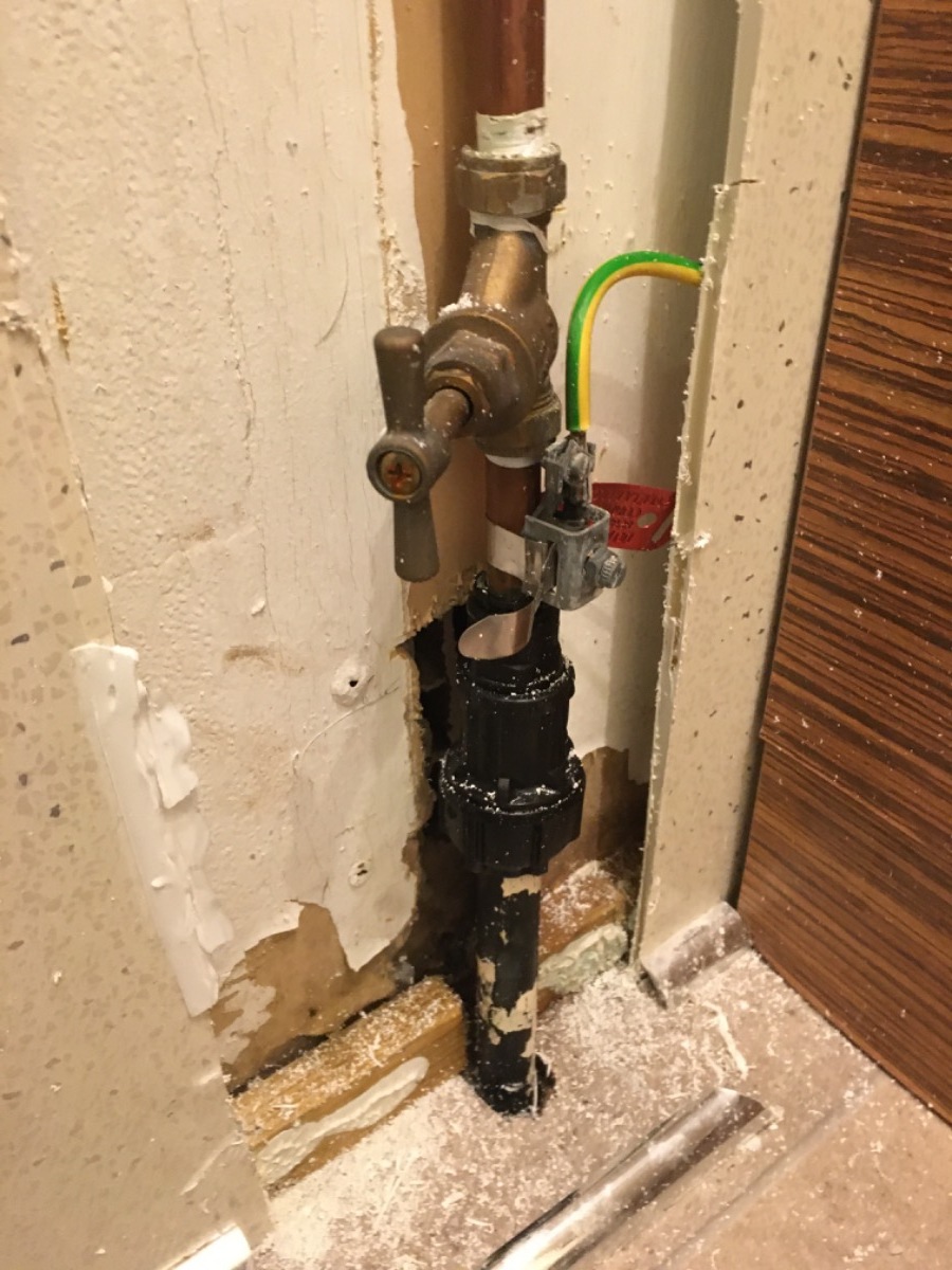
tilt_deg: -33.4
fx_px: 1063
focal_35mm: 29
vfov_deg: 61.7
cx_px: 476
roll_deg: +2.2
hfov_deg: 48.2
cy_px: 635
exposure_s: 1/17
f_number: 2.2
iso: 250
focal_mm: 4.15
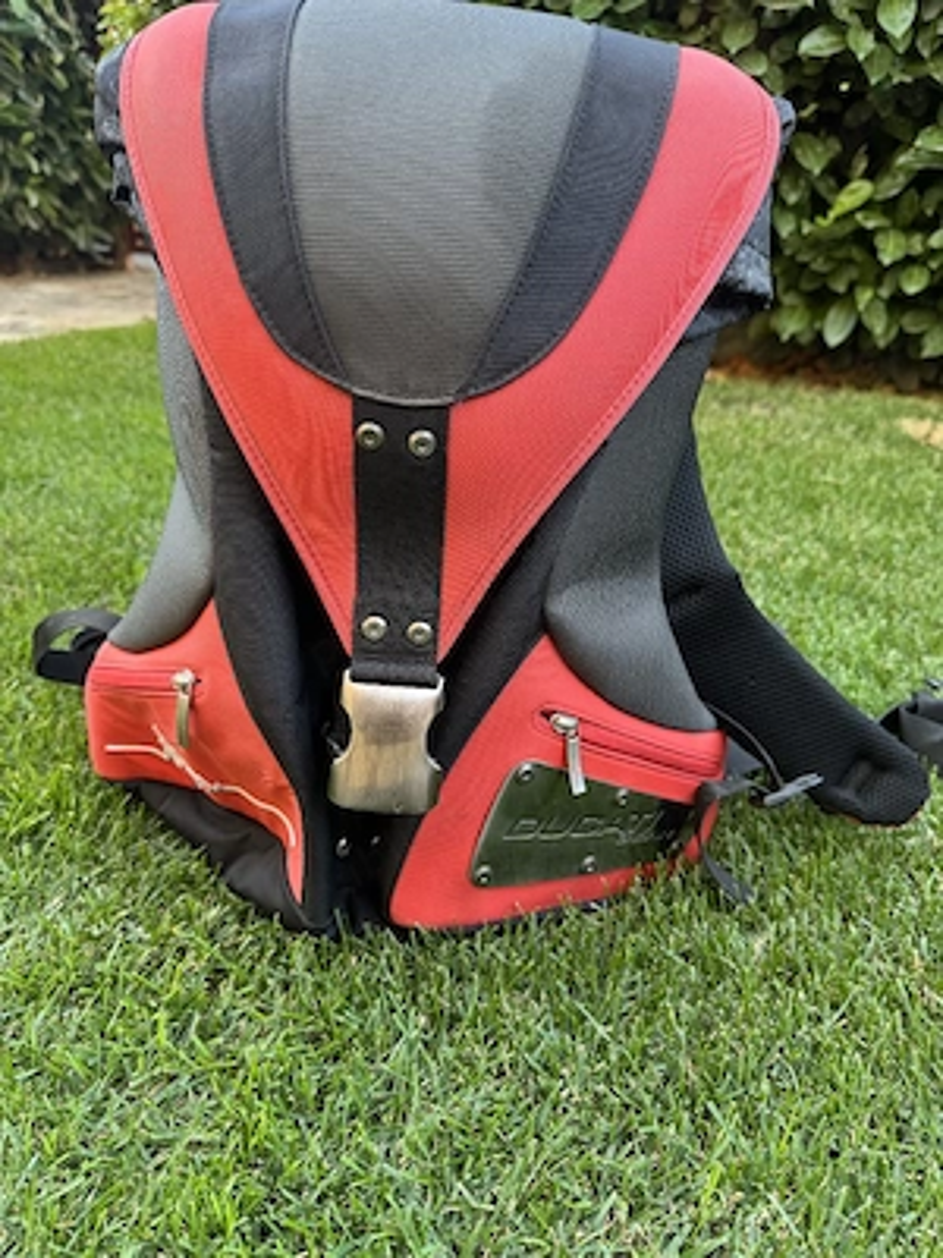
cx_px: 472
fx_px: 872
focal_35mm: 24
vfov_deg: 71.6
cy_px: 629
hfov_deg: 56.8
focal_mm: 6.76
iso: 200
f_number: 1.78
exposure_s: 1/118
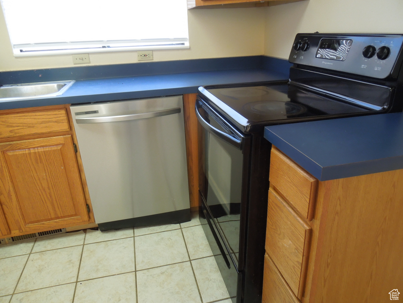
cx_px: 202
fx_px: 291
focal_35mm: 25
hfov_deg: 69.4
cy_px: 152
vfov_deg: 54.9
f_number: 3.3
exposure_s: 1/30
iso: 360
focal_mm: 4.5
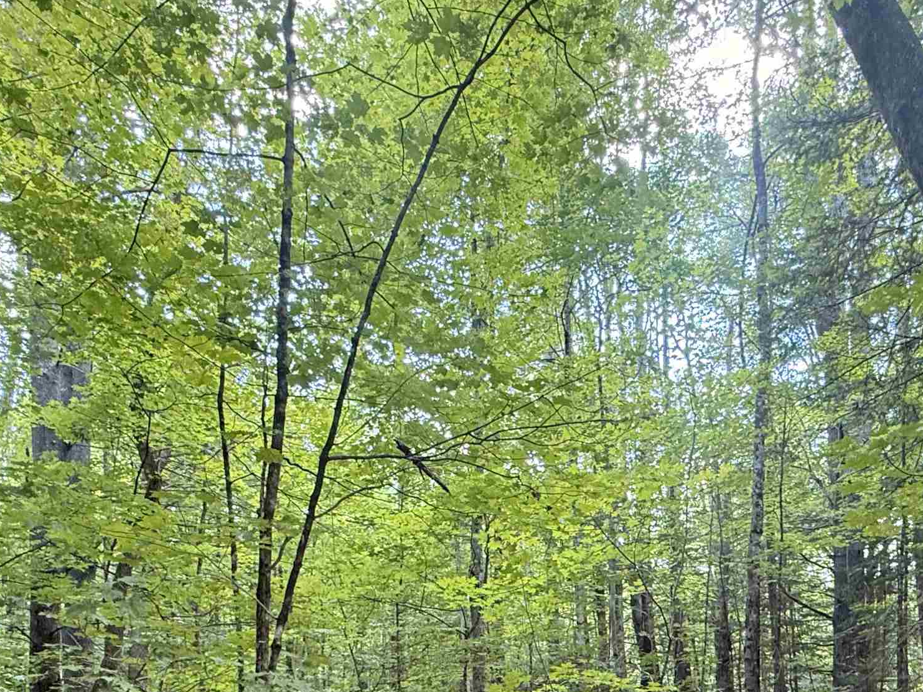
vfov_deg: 41.4
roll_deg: -0.2
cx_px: 540
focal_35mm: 29
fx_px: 773
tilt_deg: -0.4
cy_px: 705
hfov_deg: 61.3
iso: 320
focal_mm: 2.22
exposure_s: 1/64
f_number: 2.2
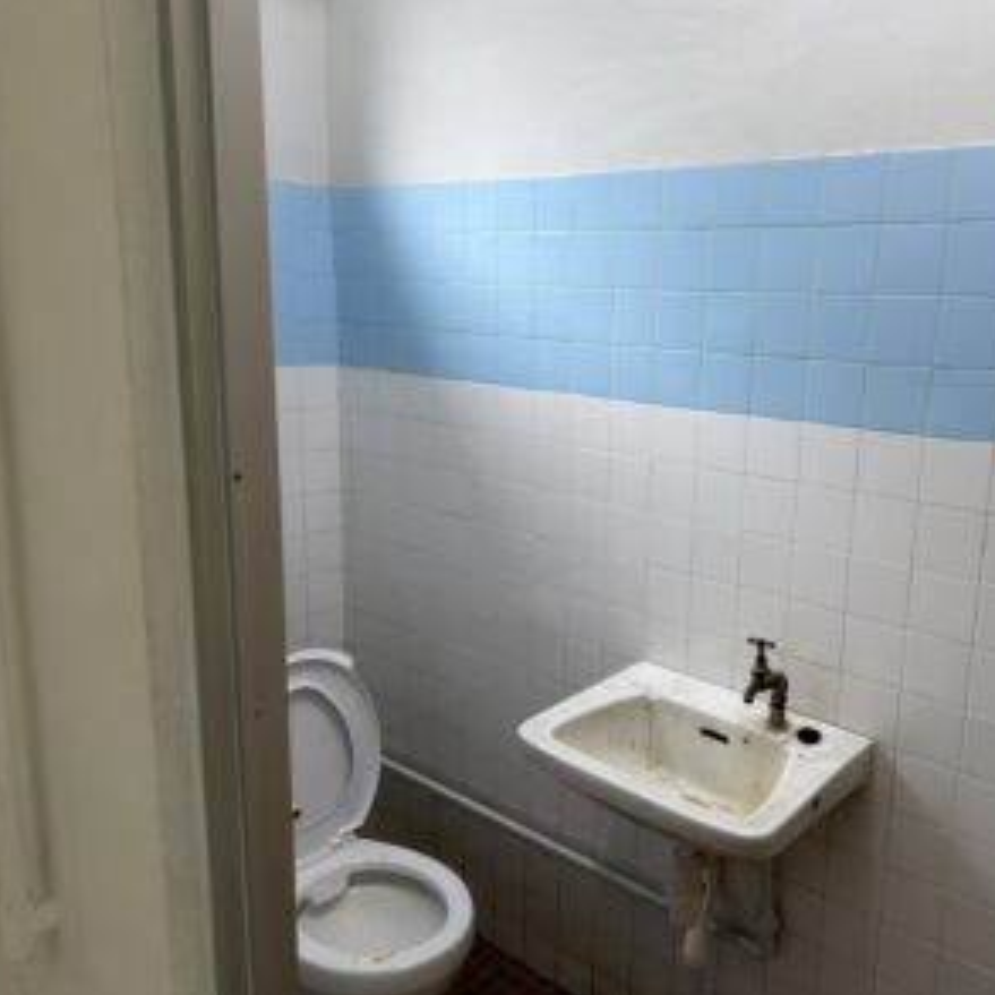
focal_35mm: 29
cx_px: 635
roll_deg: -1.1
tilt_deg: -11.8
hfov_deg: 54.8
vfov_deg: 55.6
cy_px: 496
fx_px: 943
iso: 160
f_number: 1.78
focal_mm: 6.76
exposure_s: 1/60
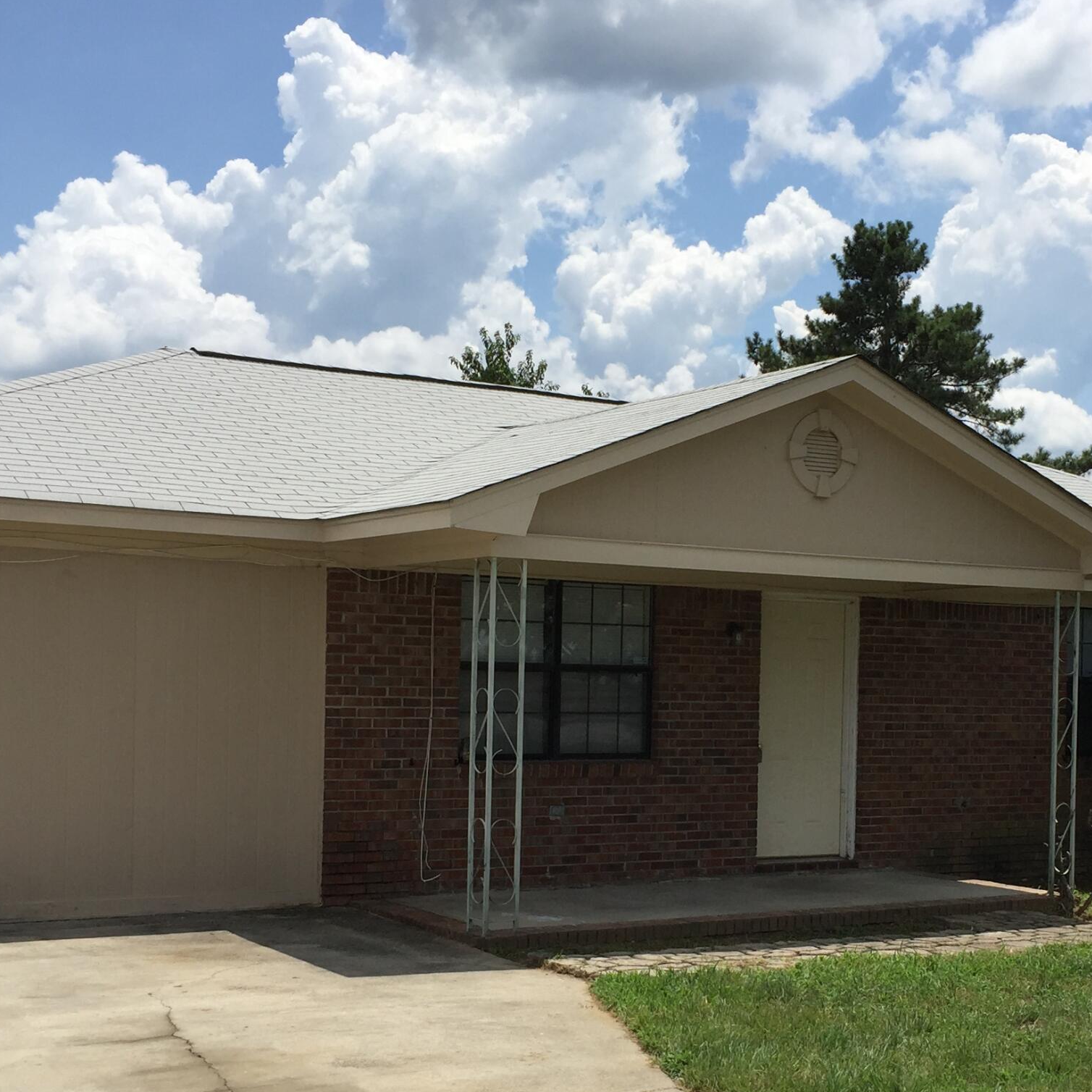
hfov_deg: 33.3
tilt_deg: +1.0
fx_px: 1820
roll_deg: -1.6
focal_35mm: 51
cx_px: 650
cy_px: 684
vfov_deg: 33.2
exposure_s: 1/3049
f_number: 2.2
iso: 32
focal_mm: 4.15
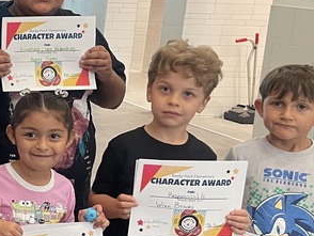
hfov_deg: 18.9
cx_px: -198
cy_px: 113
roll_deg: -2.0
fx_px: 790
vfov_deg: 17.0
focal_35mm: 87
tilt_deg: -11.2
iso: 200
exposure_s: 1/60
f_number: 1.6
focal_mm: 5.1
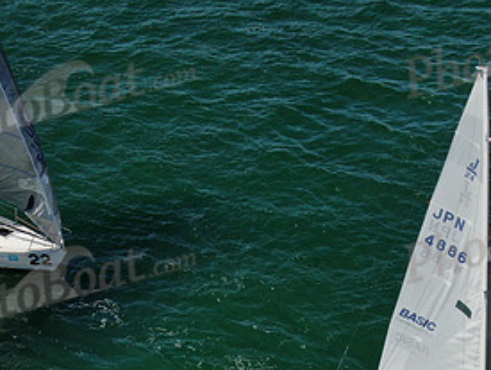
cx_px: 302
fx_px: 1406
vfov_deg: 14.7
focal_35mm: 99
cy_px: 364
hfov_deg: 19.8
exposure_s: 1/1600
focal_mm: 8.42
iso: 100
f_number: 3.8
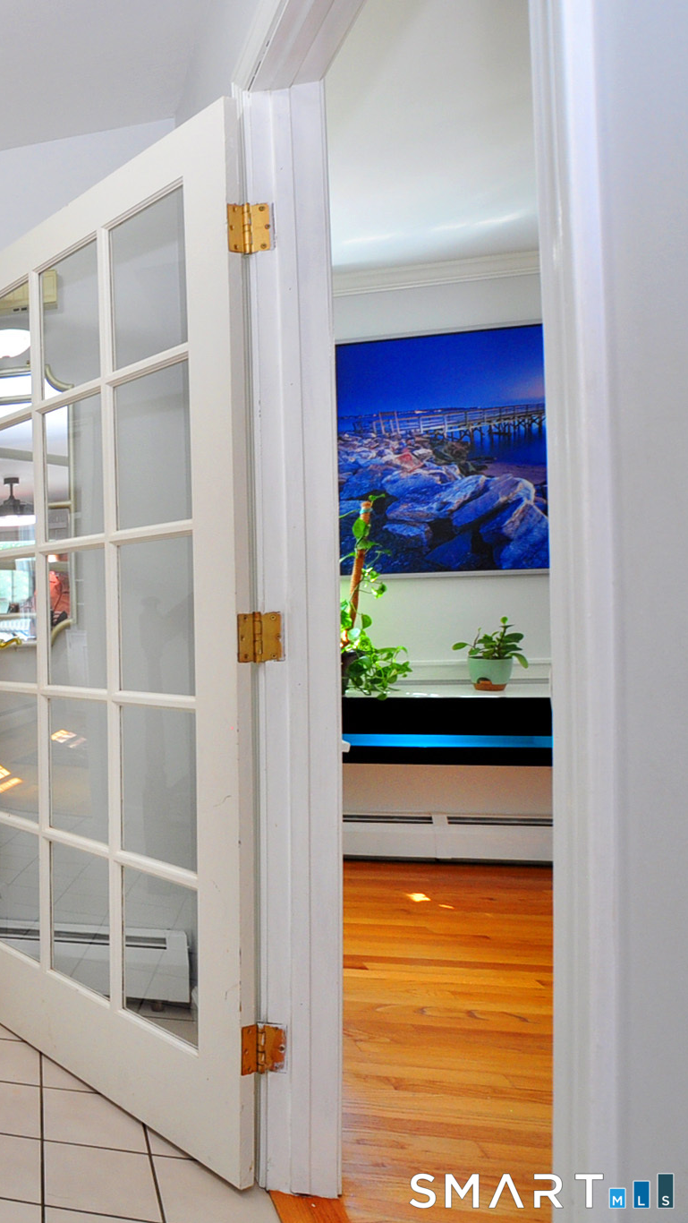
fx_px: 778
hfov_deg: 32.8
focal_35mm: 24
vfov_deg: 76.3
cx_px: -241
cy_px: 607
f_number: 5
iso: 500
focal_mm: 10
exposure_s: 1/40
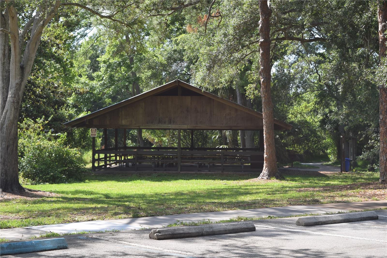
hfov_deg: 28.1
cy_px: 129
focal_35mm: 72
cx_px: 194
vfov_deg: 18.9
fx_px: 774
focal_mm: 48
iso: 100
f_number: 6.3
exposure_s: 1/160
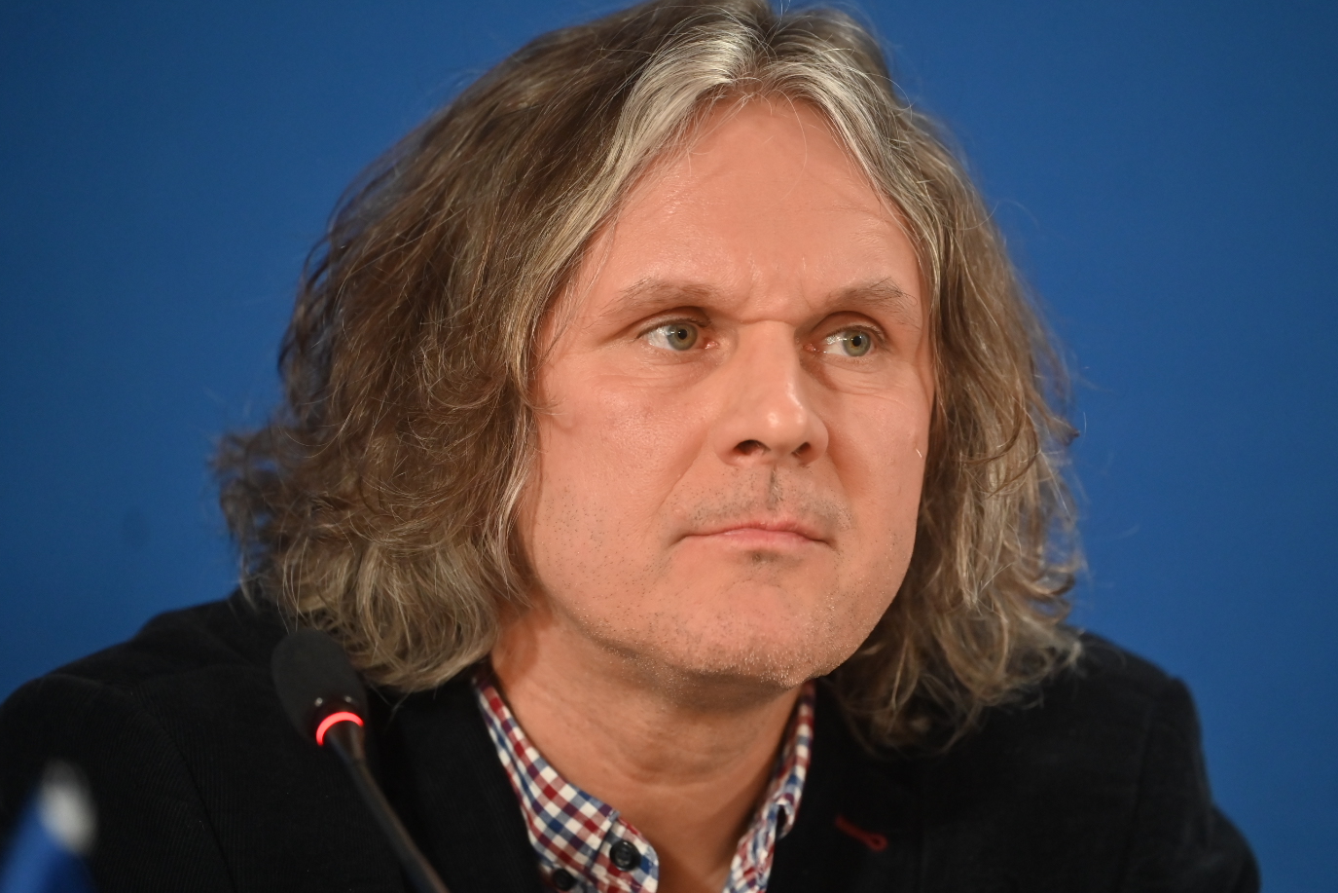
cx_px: 727
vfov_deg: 6.5
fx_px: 7880
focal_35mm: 212
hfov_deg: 9.7
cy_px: 422
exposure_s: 1/250
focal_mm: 180
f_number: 2.8
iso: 2000
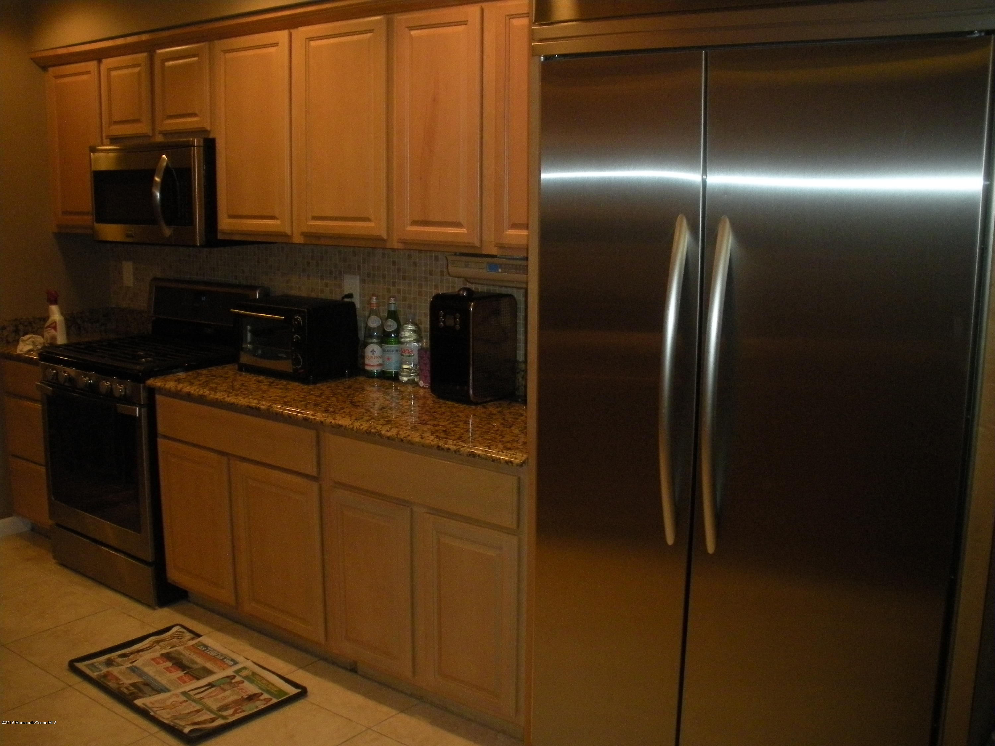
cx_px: 498
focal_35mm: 35
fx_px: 1006
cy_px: 373
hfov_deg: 52.6
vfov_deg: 40.7
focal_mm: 6.3
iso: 400
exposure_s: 1/60
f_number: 3.5
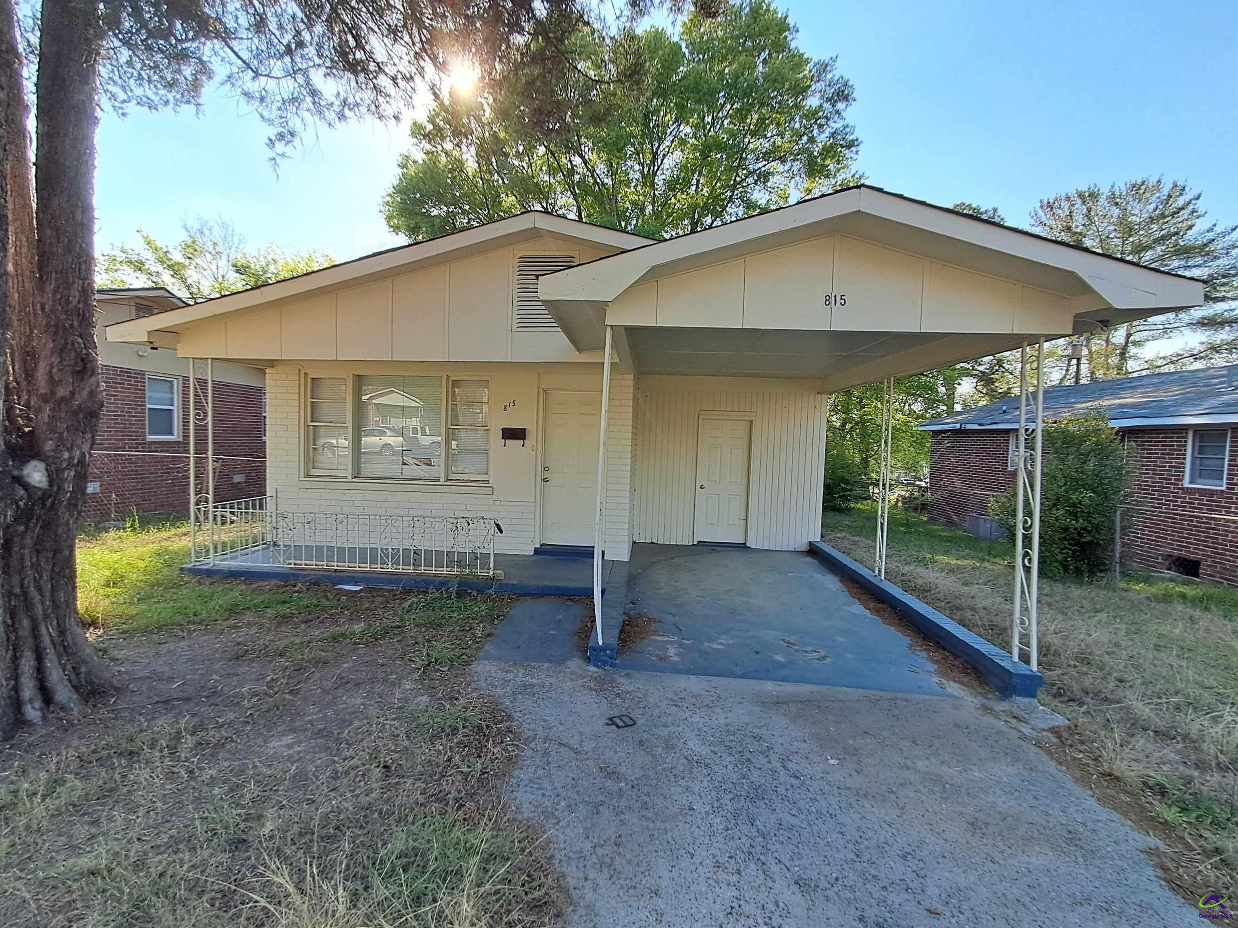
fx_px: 572
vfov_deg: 78.1
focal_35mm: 16
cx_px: 619
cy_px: 464
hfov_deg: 94.5
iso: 40
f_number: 2.2
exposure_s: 1/512
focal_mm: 1.64
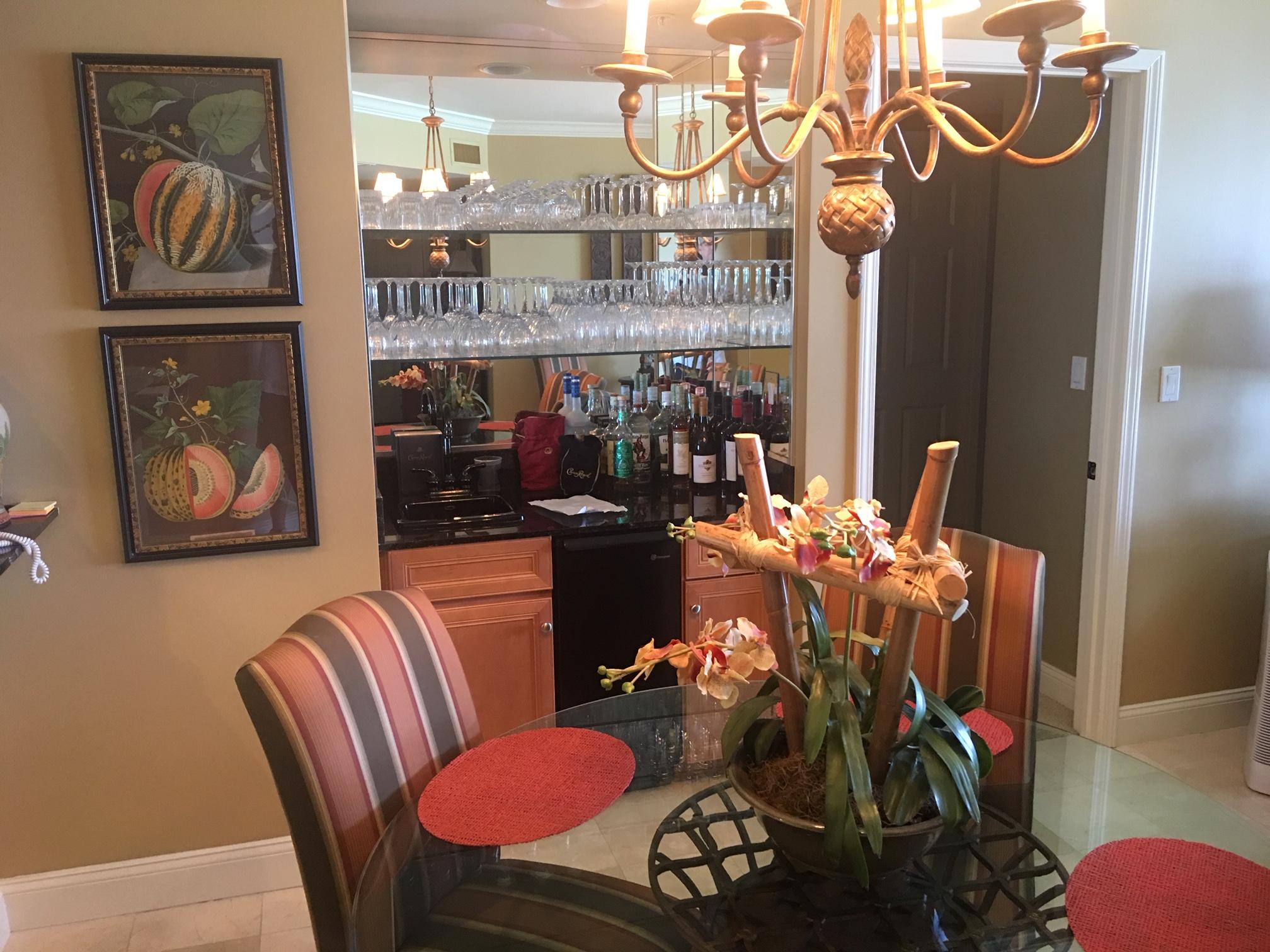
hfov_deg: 61.7
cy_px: 476
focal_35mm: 29
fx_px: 1064
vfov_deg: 48.2
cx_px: 635
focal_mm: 4.15
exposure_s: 1/15
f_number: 2.2
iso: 80
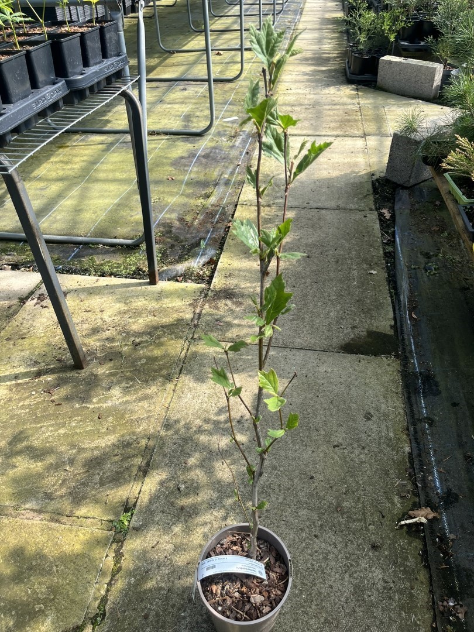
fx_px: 475
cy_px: 316
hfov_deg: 53.1
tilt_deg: -37.2
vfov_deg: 67.3
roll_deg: +1.3
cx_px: 237
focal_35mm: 26
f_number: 1.6
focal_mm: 5.1
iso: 50
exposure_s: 1/1000
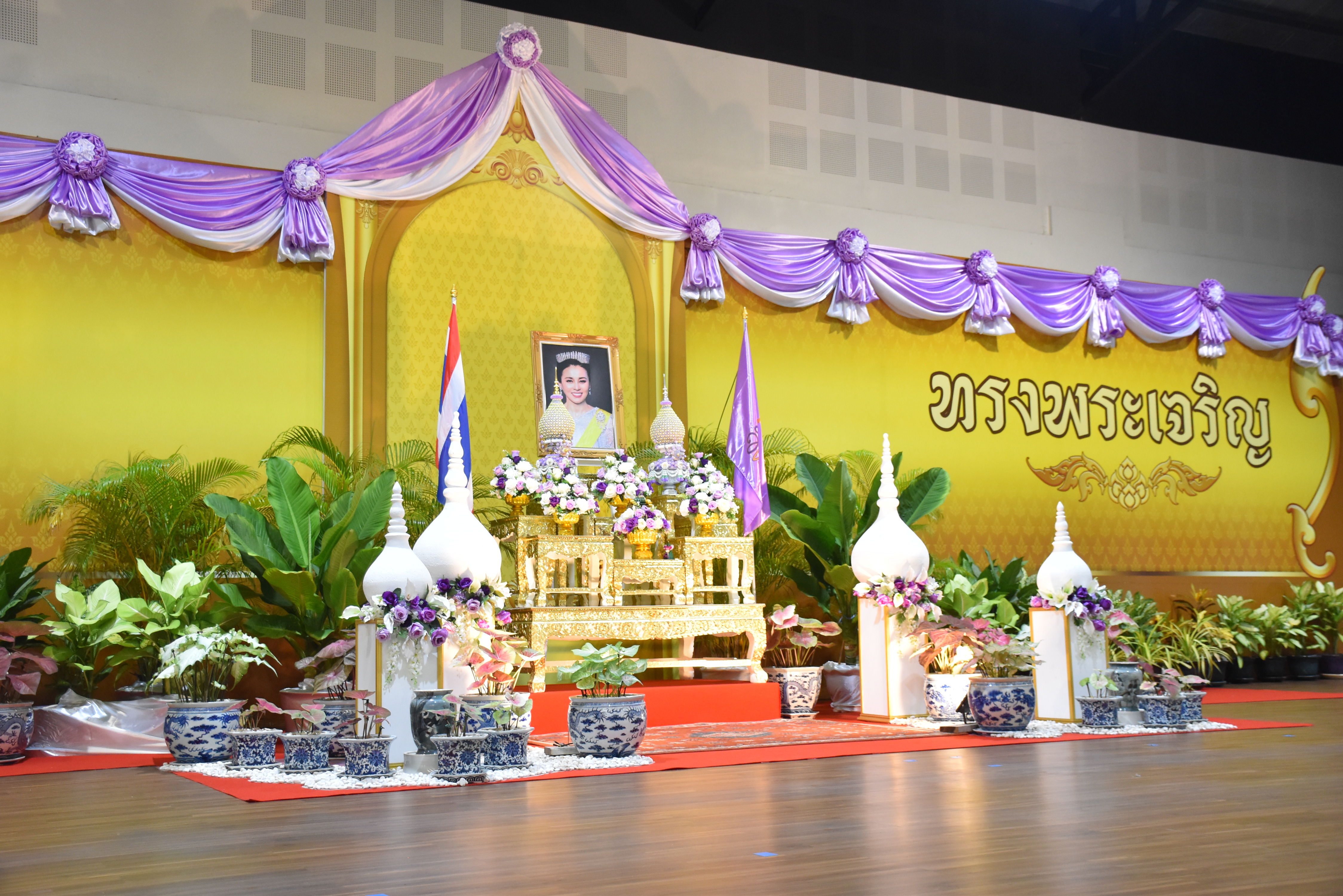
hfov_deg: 49.5
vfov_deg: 34.2
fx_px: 1455
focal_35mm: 39
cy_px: 448
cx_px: 672
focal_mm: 26
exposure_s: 1/125
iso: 1400
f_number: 4
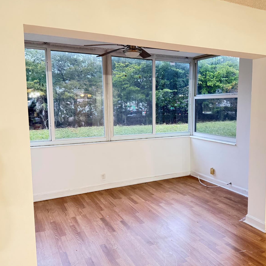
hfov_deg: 55.3
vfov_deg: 55.6
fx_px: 252
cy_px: 134
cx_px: 158
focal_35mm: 29
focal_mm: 6.76
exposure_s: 1/60
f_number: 1.78
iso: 800
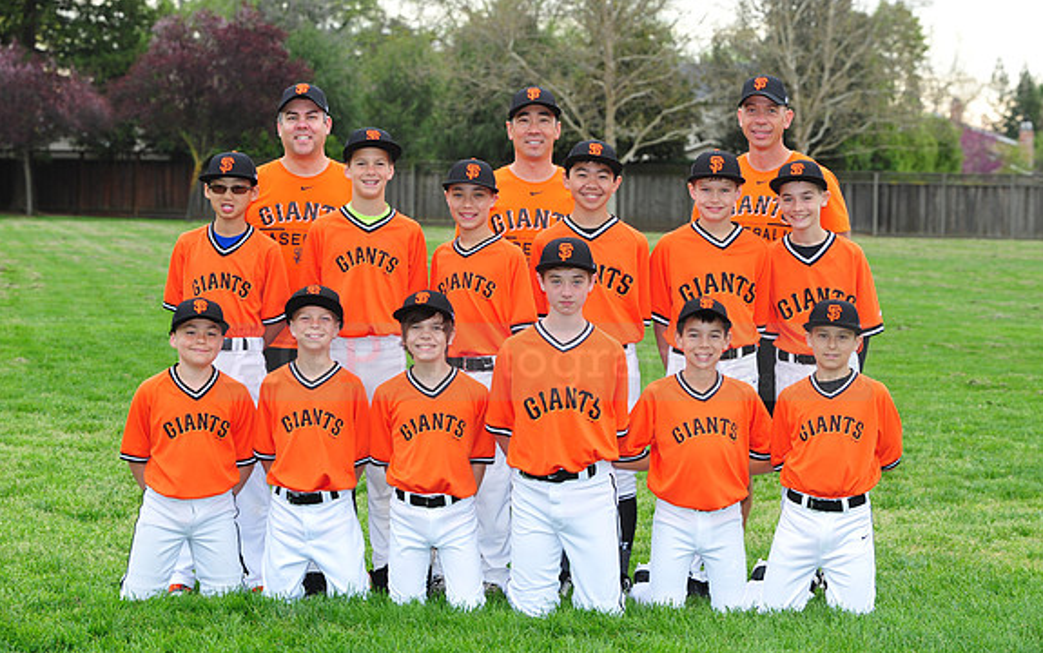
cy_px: 346
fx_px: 3270
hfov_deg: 18.1
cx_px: 521
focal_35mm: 115
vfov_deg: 11.4
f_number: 8
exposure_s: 1/160
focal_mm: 112
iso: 400
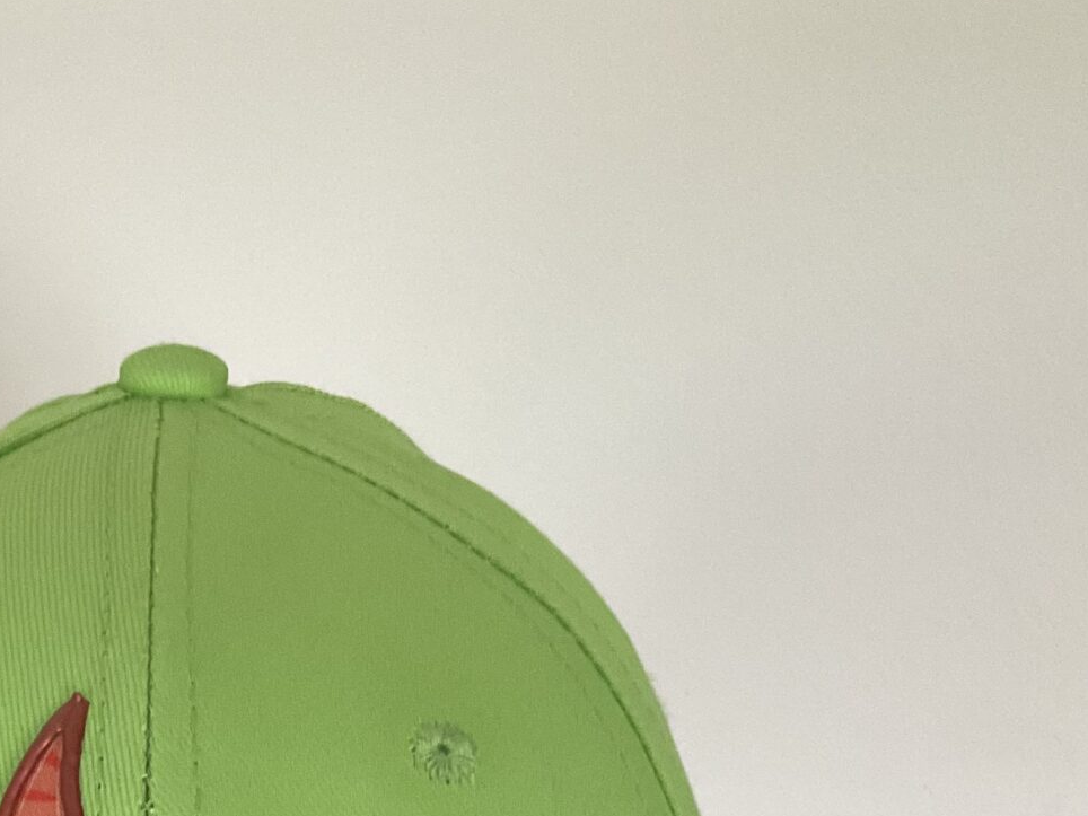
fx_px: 2420
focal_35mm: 77
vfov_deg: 17.2
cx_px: 133
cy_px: 1248
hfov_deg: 24.7
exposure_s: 1/60
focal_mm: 3
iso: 125
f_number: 1.8
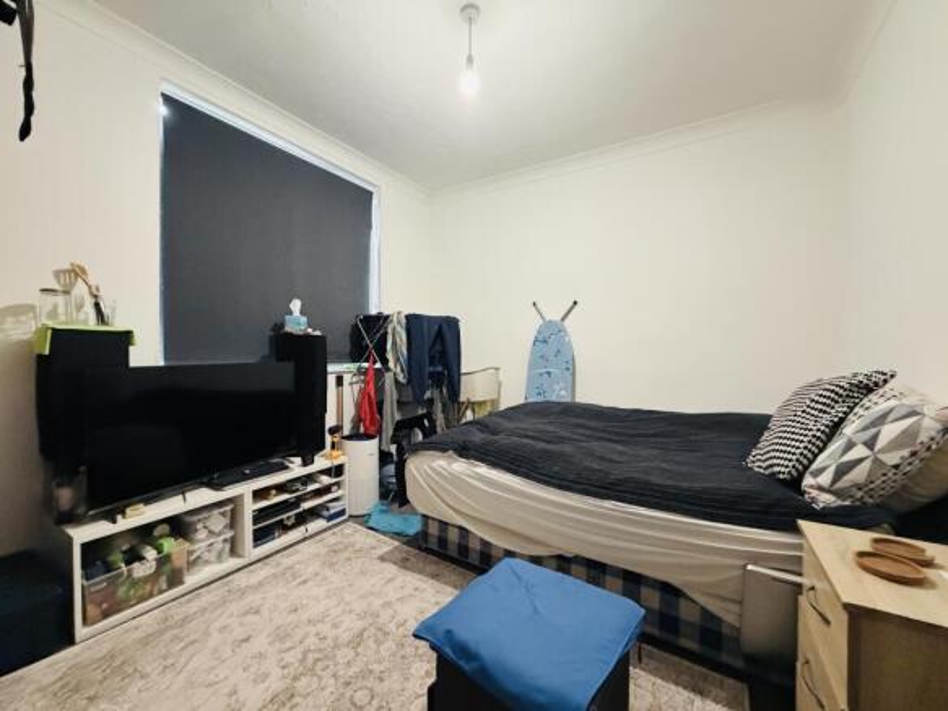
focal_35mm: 14
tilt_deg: -0.6
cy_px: 356
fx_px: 383
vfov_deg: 85.7
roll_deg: +0.4
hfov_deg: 102.1
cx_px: 474
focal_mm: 2.22
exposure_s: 1/60
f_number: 2.2
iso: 800
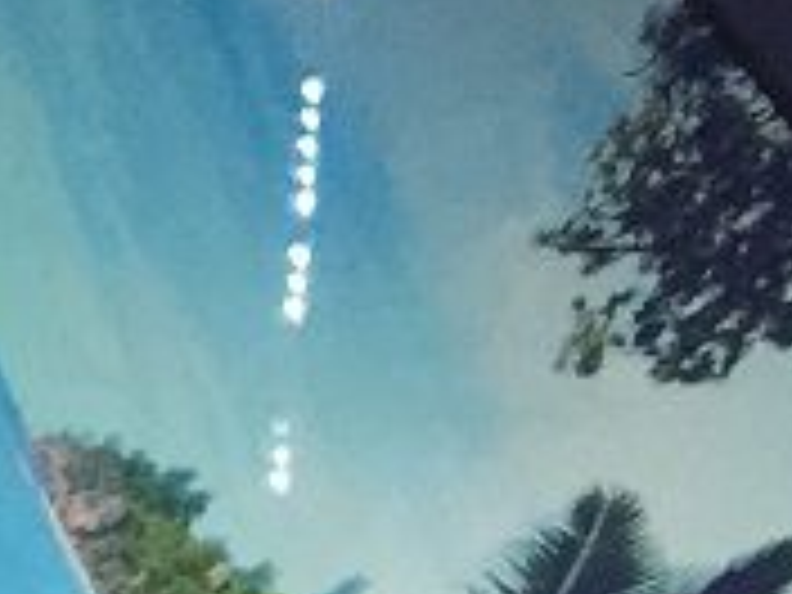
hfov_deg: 10.3
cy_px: 1602
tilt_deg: -46.1
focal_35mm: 169
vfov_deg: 7.9
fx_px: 3867
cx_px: -1048
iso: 125
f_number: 2.2
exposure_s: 1/17
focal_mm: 4.15
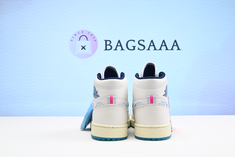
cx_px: 118
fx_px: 268
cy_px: 78
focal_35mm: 41
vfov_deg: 32.7
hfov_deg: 47.4
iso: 100
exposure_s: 1/2
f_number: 16
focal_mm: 41
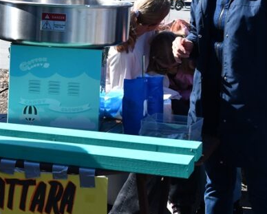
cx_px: 116
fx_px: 822
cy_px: 61
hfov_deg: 18.4
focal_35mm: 104
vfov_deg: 14.8
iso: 640
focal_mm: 28
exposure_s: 1/500
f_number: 11
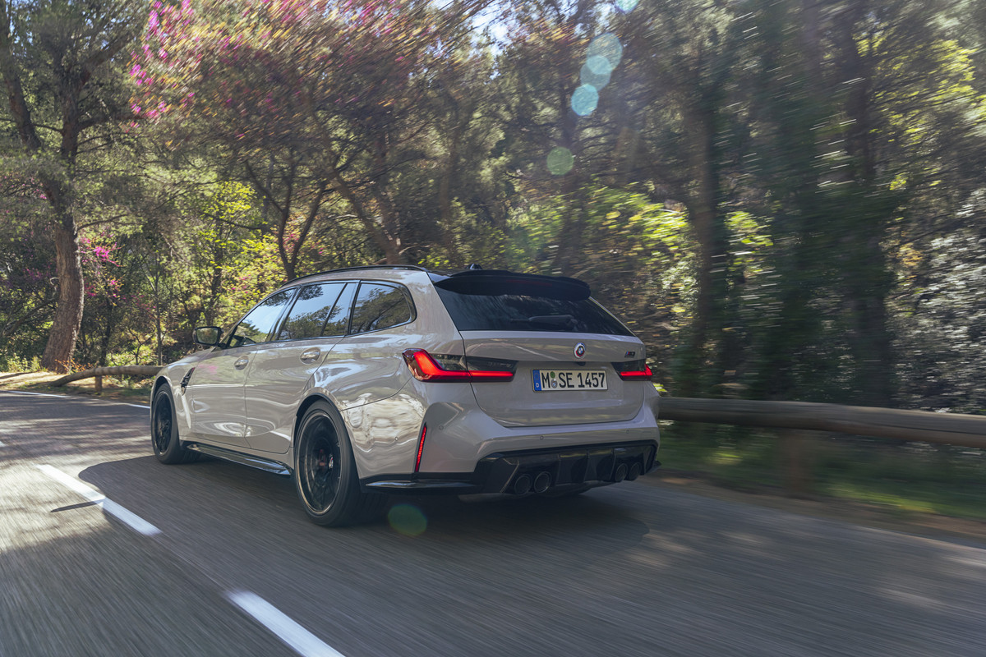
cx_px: 493
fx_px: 794
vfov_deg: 45.0
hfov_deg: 63.7
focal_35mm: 29
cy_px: 328
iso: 125
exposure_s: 1/40
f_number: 9
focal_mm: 29
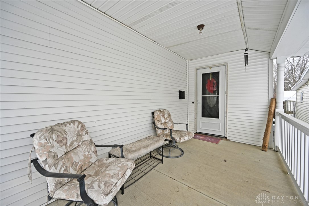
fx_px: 120
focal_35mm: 14
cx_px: 154
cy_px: 103
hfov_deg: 104.3
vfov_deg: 81.2
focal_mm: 14
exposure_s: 1/250
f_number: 5.6
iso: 100
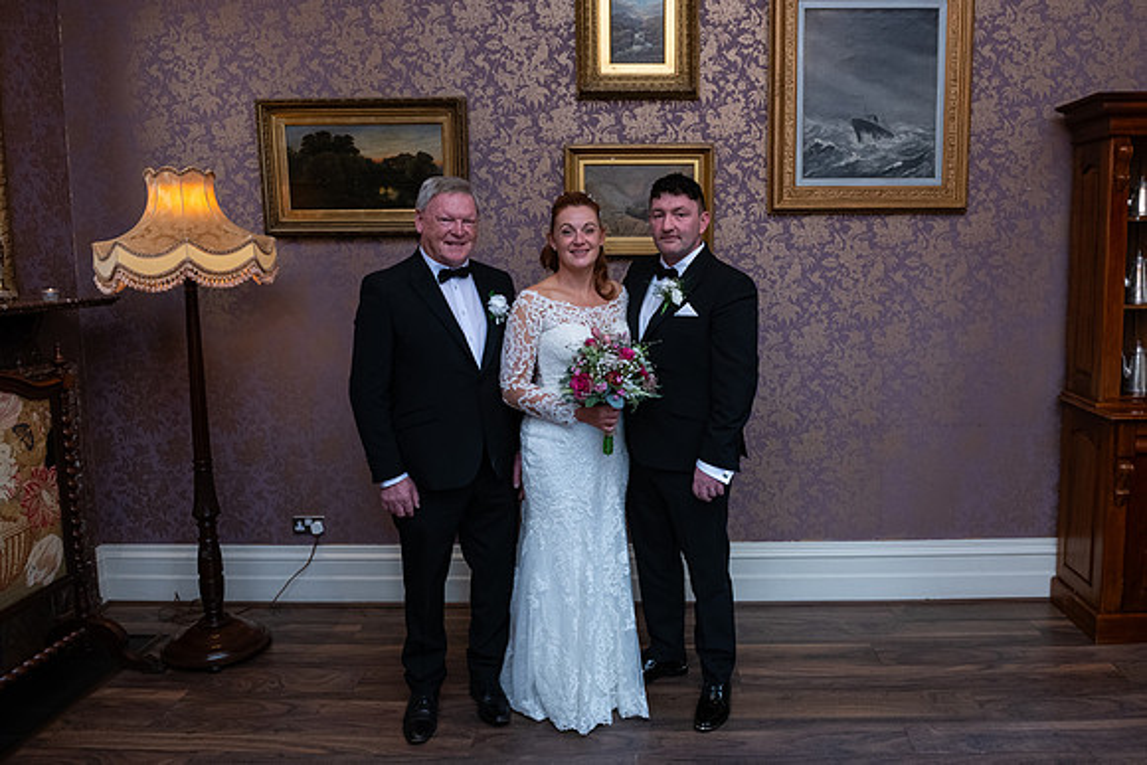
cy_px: 354
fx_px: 864
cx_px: 642
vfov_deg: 47.7
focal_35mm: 27
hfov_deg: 66.9
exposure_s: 1/160
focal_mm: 24
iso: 1250
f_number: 5
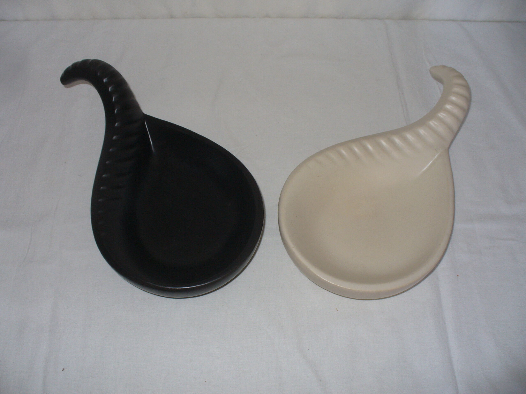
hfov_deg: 50.1
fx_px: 562
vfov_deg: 38.7
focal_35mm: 37
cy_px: 197
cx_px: 263
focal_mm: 6.1
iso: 100
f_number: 2.8
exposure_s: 1/30
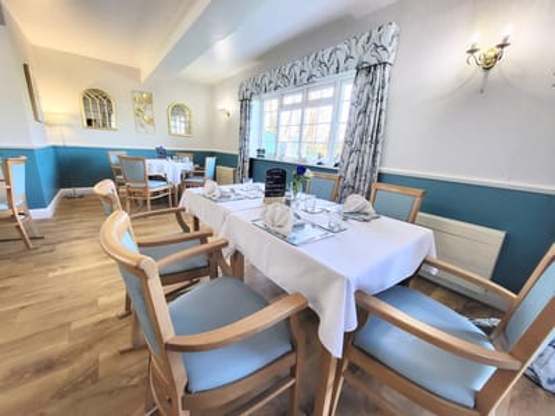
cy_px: 208
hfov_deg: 106.2
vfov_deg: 89.9
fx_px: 208
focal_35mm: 13
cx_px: 278
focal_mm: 1.74
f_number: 2.2
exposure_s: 1/50
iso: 160
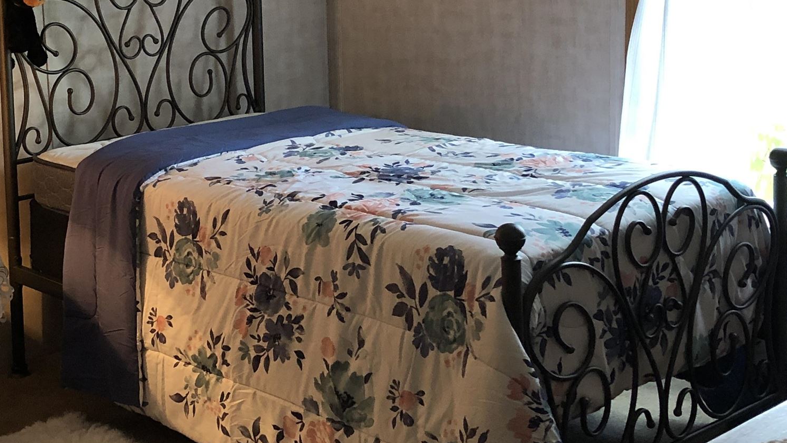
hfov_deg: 33.1
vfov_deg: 19.0
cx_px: 270
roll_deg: +3.0
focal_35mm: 63
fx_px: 1315
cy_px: 126
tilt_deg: -8.7
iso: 64
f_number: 1.8
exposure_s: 1/15
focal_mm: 3.99
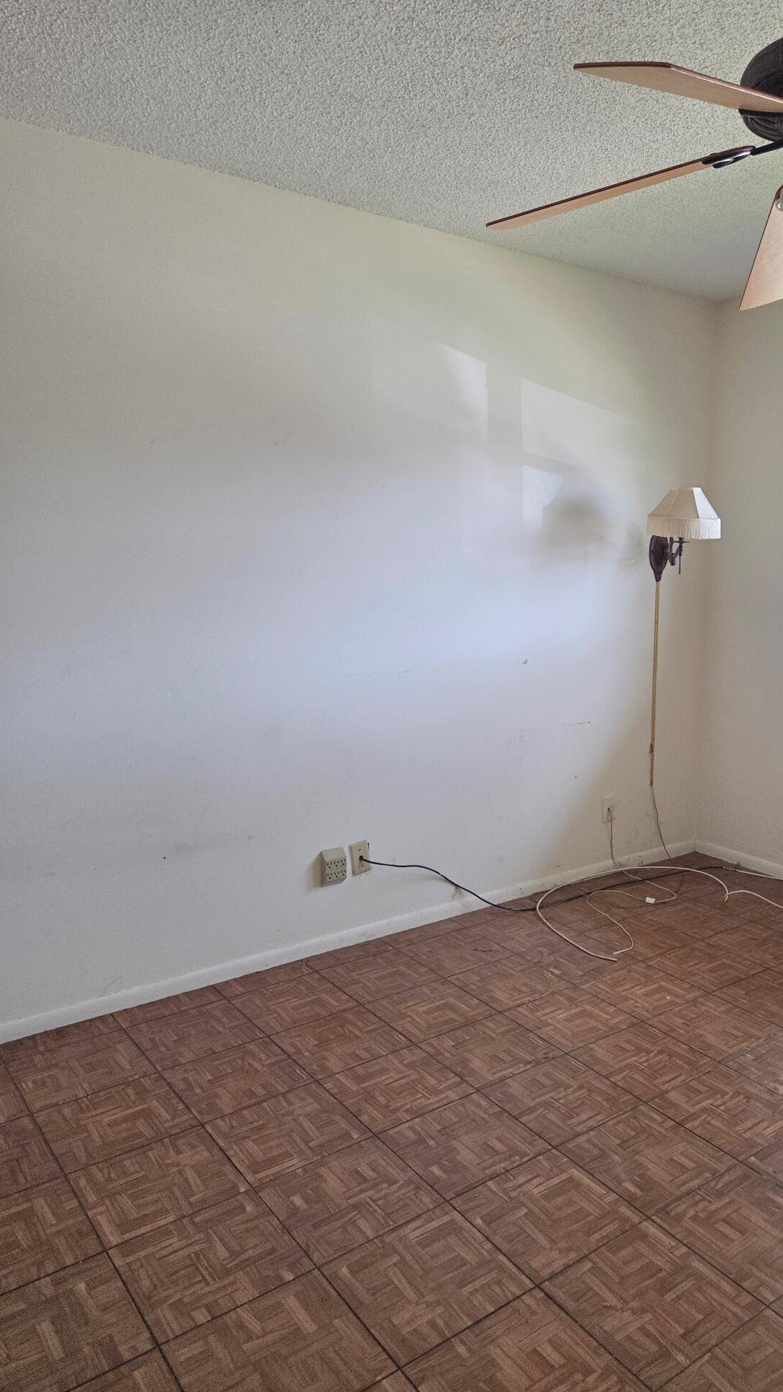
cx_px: 529
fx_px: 960
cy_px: 692
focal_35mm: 26
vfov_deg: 71.9
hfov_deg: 43.7
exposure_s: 1/180
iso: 160
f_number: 1.8
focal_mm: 5.4
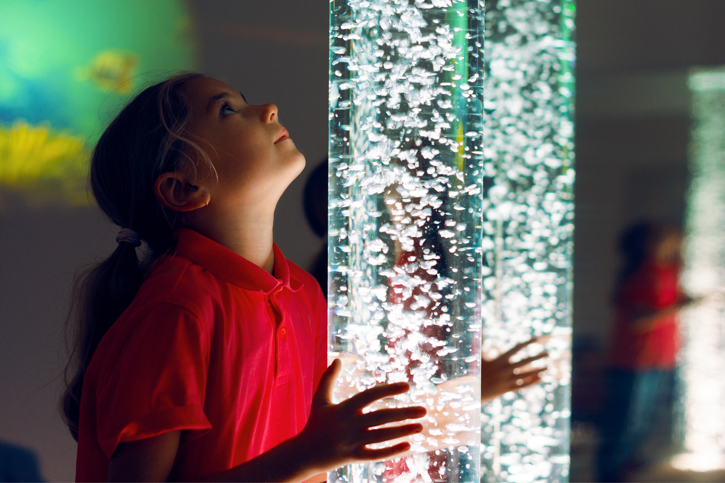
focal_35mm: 50
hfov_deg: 39.6
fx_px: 1007
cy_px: 242
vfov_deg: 27.0
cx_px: 362
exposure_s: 1/100
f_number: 2.5
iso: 640
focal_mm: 50
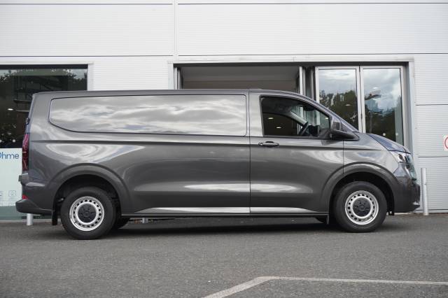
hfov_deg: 43.6
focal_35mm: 45
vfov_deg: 29.8
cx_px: 224
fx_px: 560
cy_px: 149
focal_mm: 30
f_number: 5.6
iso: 100
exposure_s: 1/90
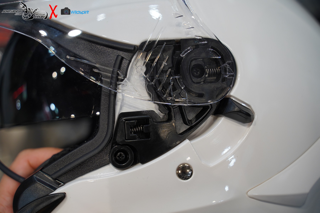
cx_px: 160
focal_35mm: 54
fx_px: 480
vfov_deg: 25.1
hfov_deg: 36.9
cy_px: 106
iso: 640
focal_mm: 54
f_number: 3.5
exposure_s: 1/125
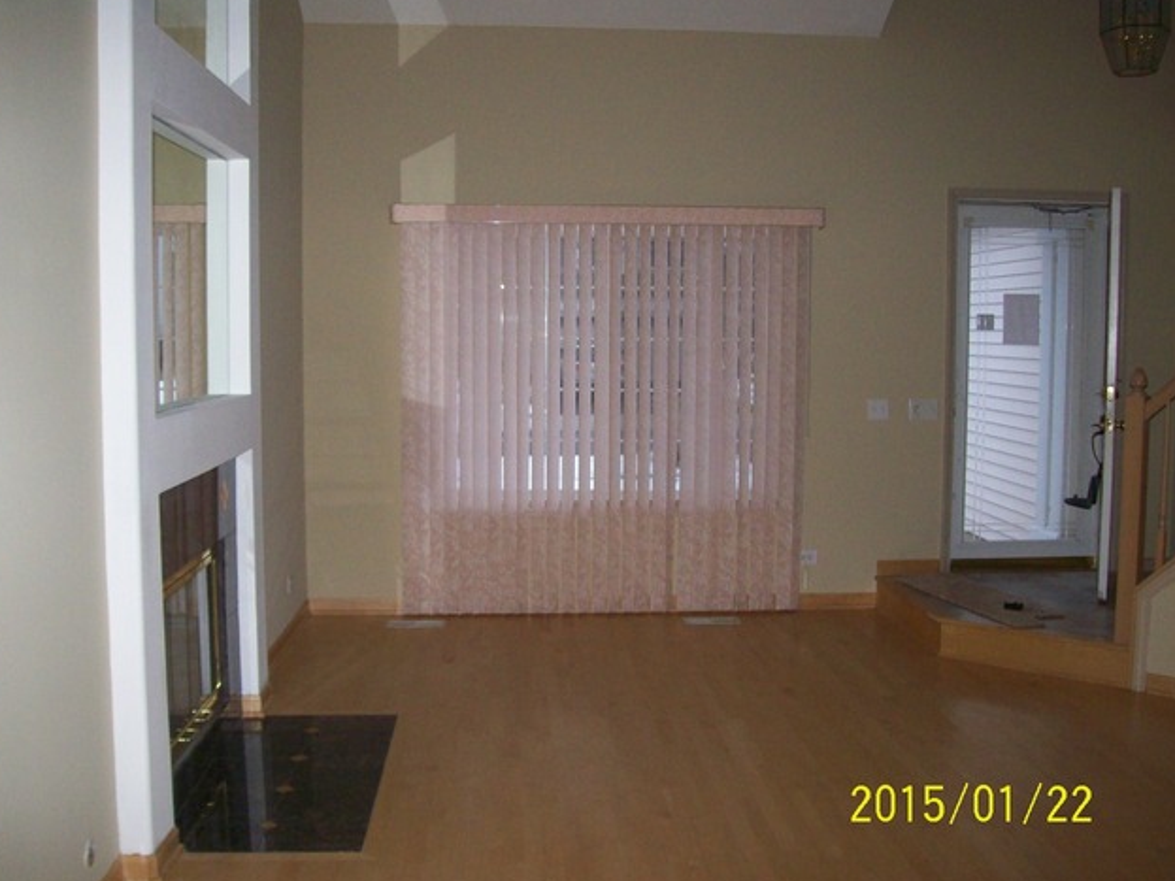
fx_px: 1256
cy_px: 440
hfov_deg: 50.1
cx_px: 575
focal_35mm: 37
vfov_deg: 38.7
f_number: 2.7
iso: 200
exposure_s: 1/64
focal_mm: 6
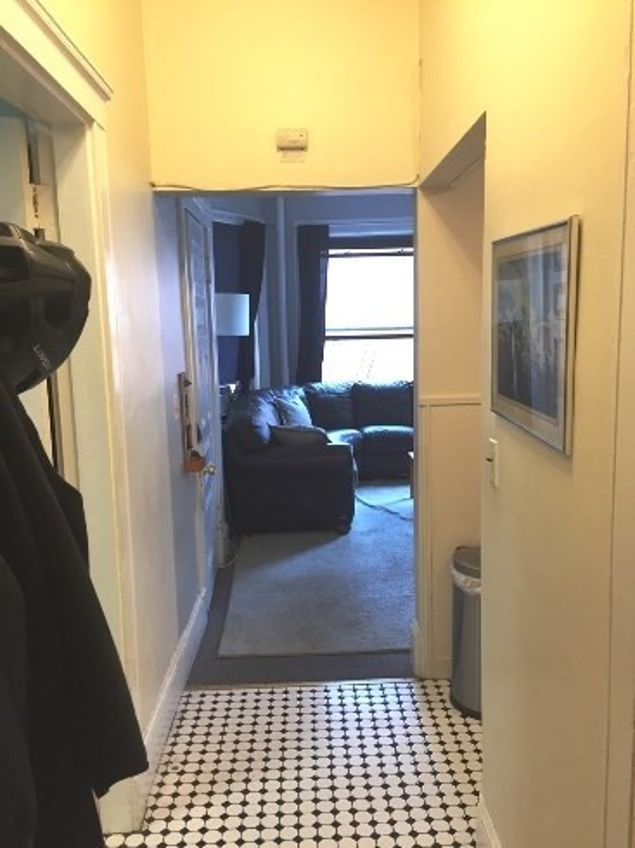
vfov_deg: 61.7
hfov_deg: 48.2
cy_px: 424
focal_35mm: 29
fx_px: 710
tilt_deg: -8.1
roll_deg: +1.2
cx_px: 318
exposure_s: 1/30
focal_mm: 4.15
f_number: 2.2
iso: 80
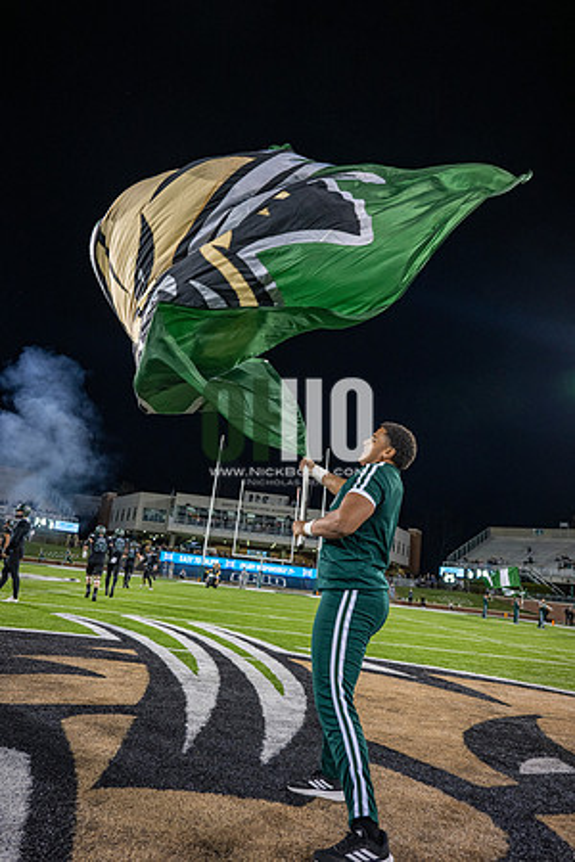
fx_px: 575
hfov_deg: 53.1
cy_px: 431
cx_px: 288
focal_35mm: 24
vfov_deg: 73.7
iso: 1250
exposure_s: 1/500
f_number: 3.2
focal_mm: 24
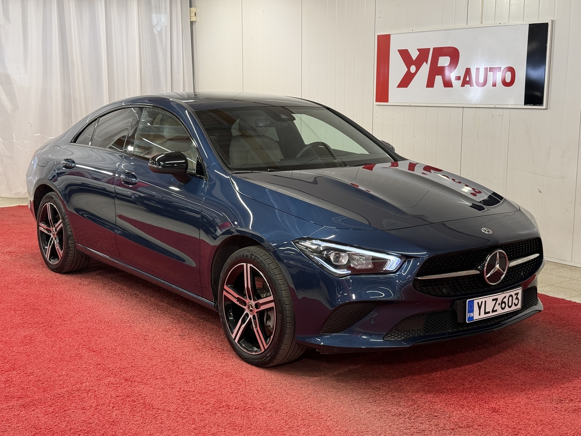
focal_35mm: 48
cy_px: 218
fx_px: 806
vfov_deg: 30.3
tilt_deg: -8.9
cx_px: 290
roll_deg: +0.1
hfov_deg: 39.7
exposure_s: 1/55
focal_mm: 6.76
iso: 80
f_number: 1.78
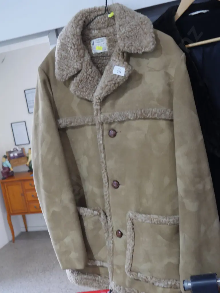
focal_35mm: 50
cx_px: 110
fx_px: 423
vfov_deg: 38.2
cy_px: 146
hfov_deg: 29.1
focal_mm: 25
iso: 1600
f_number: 5.3
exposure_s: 1/60
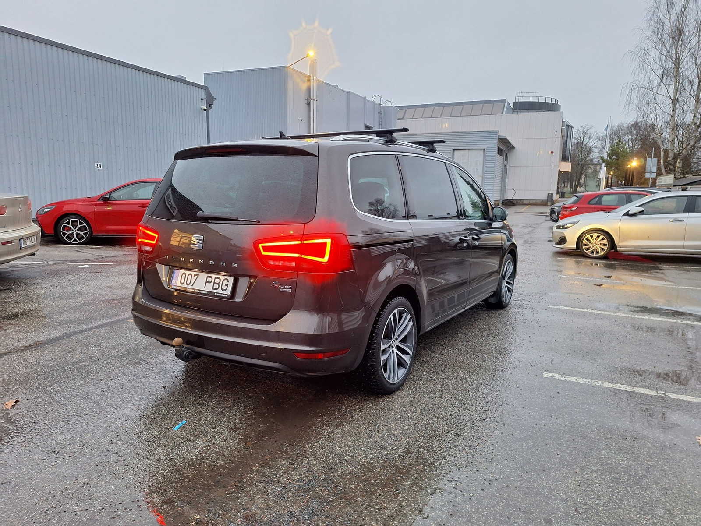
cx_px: 350
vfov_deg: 58.9
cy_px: 263
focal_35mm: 23
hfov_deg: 73.9
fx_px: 466
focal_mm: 5.54
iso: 125
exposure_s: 1/50
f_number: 1.8
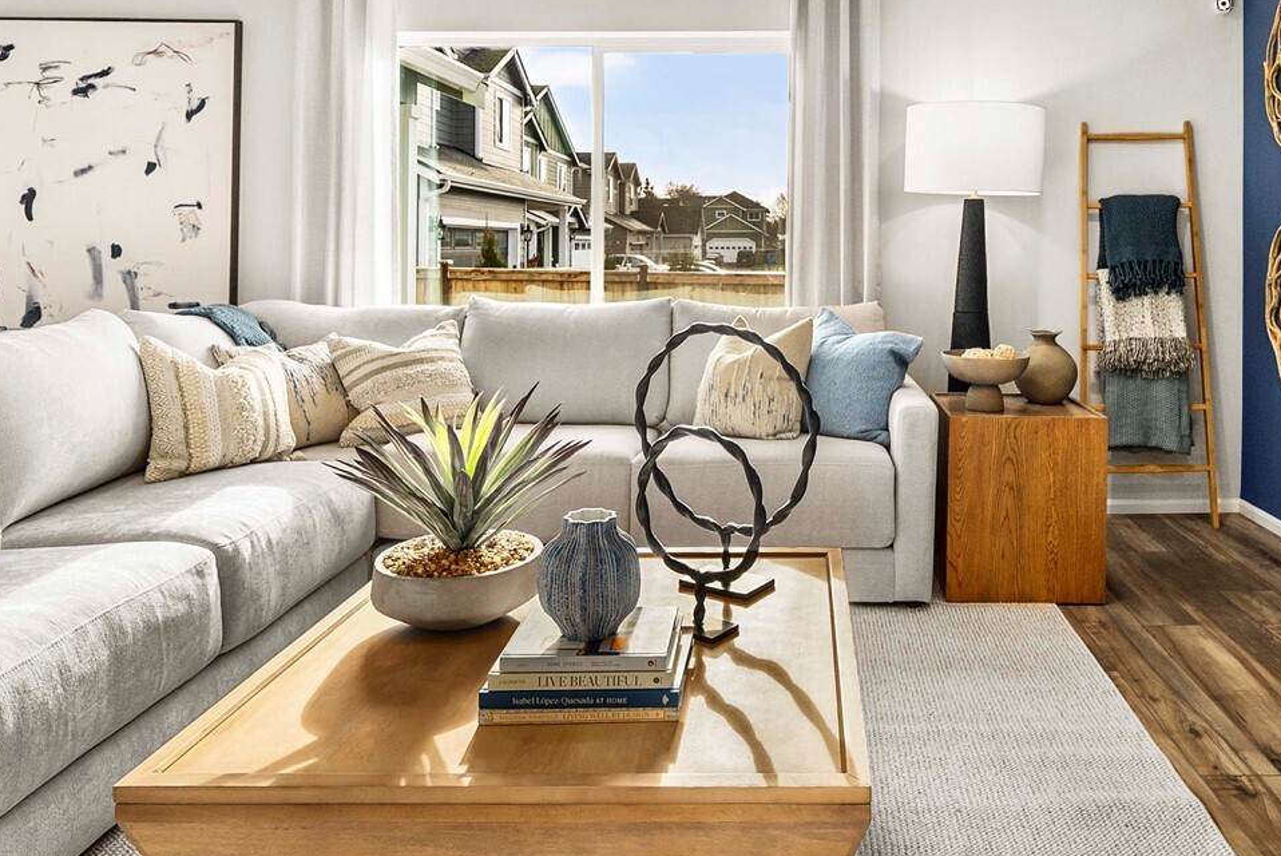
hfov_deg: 76.0
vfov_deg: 54.0
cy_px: 280
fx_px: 819
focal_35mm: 23
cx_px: 604
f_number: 7.1
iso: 1000
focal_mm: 13
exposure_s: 1/30
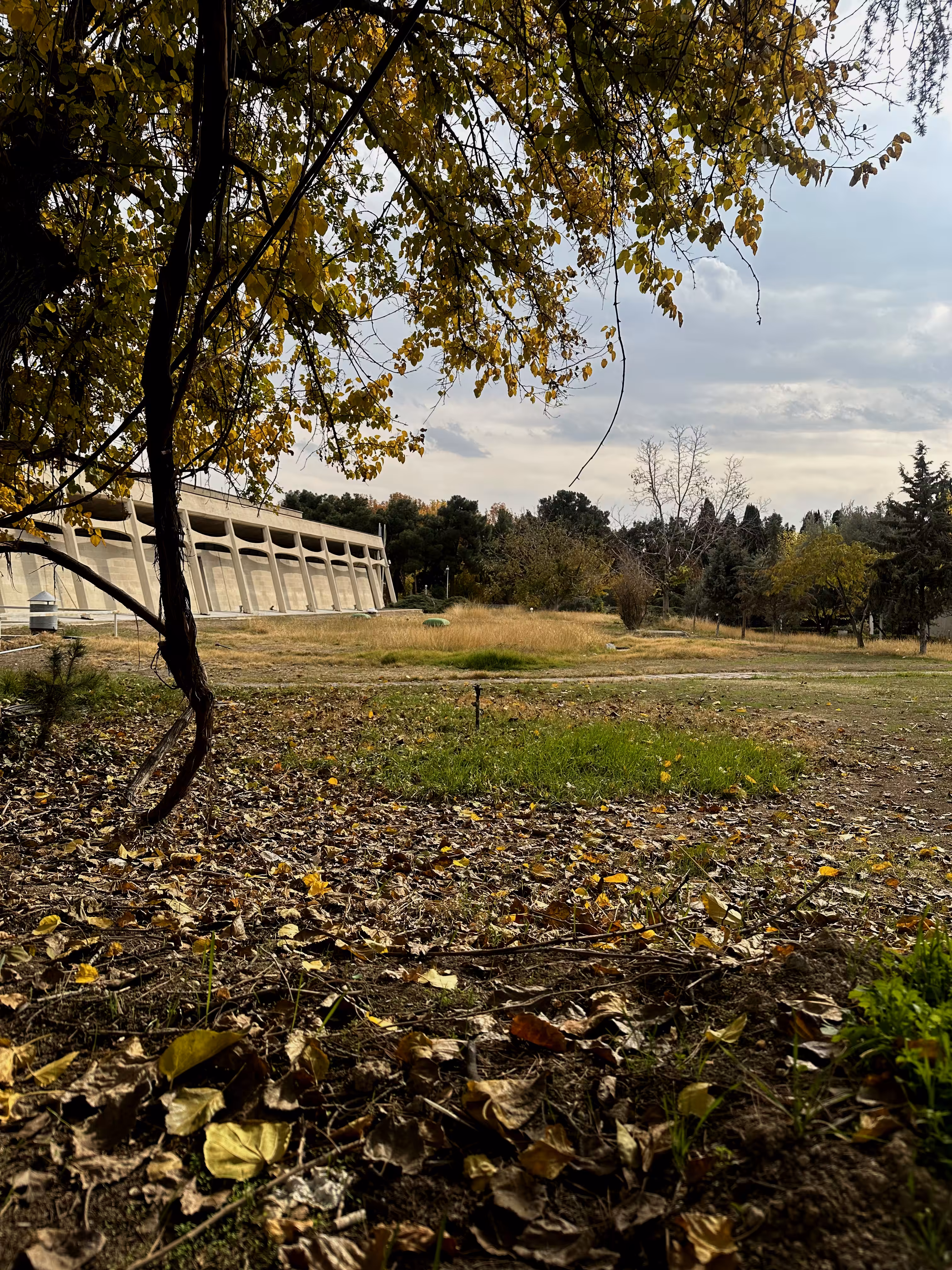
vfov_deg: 71.6
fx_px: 880
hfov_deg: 56.8
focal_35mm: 24
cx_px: 476
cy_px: 635
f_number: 1.78
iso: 80
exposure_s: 1/3597
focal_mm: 6.86
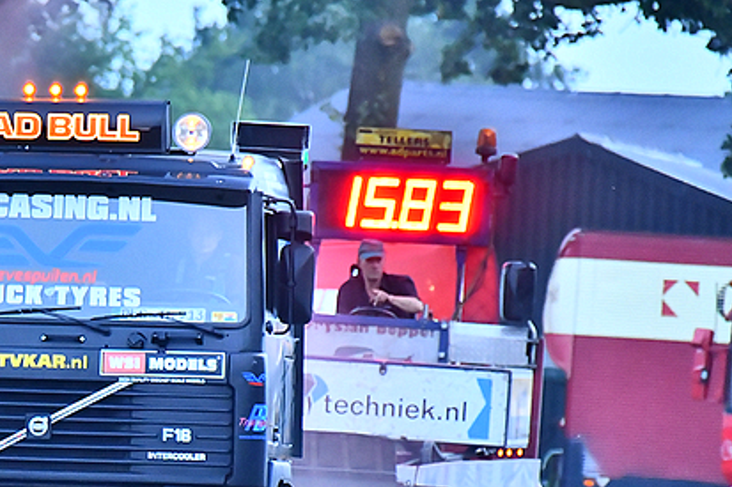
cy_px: 403
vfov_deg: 1.7
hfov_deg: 2.5
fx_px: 16544
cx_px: 44
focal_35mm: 814
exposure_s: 1/80
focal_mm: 280
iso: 2500
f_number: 5.6
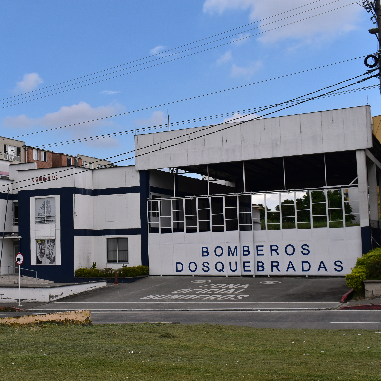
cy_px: 191
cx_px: 117
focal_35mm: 46
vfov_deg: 36.8
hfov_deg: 36.3
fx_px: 573
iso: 400
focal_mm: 24
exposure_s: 1/400
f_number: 11
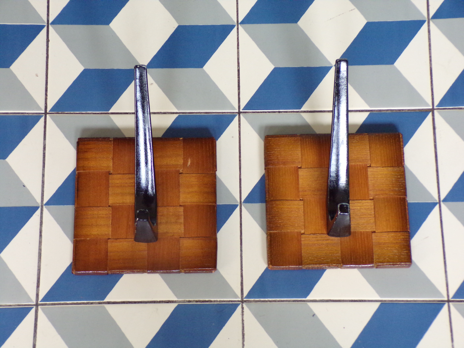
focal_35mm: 74
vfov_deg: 19.9
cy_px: 174
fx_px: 992
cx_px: 232
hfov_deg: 26.3
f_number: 3.9
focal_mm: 13.3
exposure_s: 1/34
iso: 400
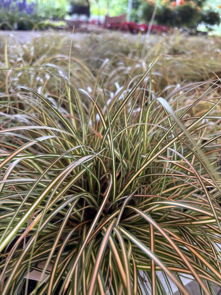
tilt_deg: -29.8
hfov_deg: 53.1
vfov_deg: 67.3
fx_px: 221
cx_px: 110
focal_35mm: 26
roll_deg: -6.9
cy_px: 148
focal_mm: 5.96
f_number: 1.6
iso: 160
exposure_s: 1/60
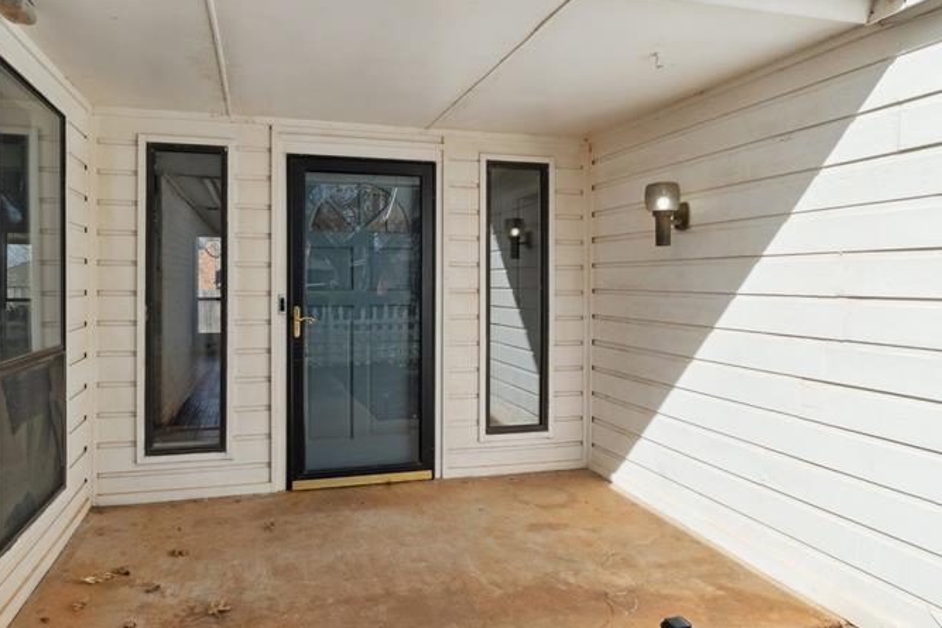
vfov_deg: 55.0
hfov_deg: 75.7
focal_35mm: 23
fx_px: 602
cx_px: 410
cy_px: 274
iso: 100
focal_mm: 10
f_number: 9
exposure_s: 1/500
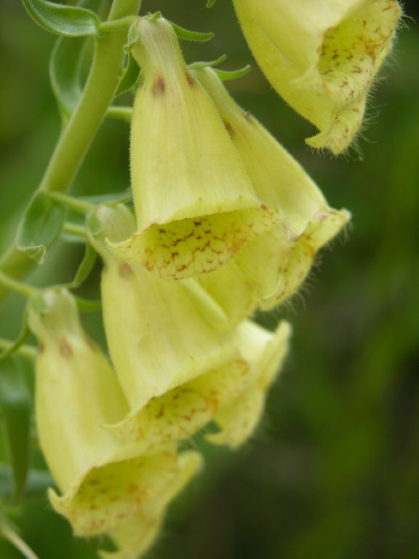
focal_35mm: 180
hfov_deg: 8.2
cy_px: 280
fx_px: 2905
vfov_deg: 11.0
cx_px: 210
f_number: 4
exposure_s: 1/126
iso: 50
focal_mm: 44.7
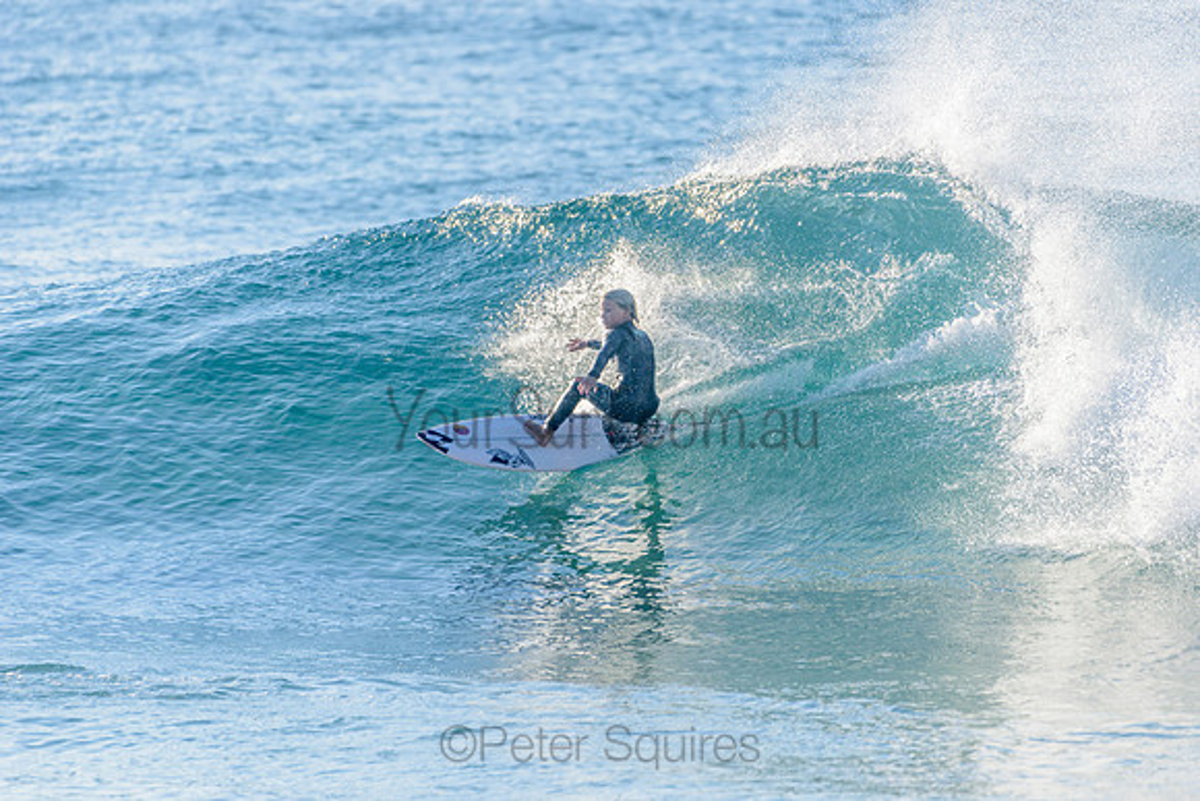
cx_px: 600
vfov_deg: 2.8
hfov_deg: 4.1
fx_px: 16670
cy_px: 400
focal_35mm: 500
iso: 280
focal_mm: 500
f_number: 5.6
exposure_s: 1/2000
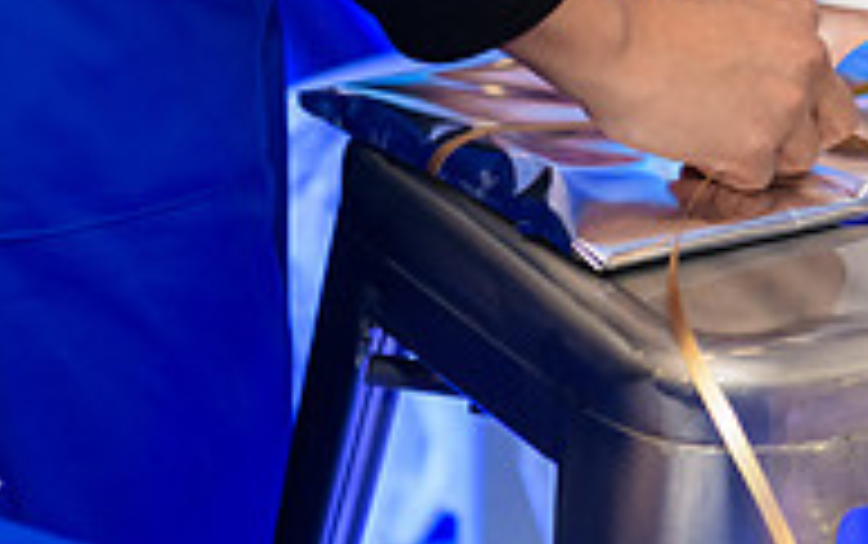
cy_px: 83
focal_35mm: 202
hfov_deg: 10.3
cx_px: 760
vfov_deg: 6.5
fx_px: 4783
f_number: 3.2
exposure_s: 1/125
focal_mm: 66
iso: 800
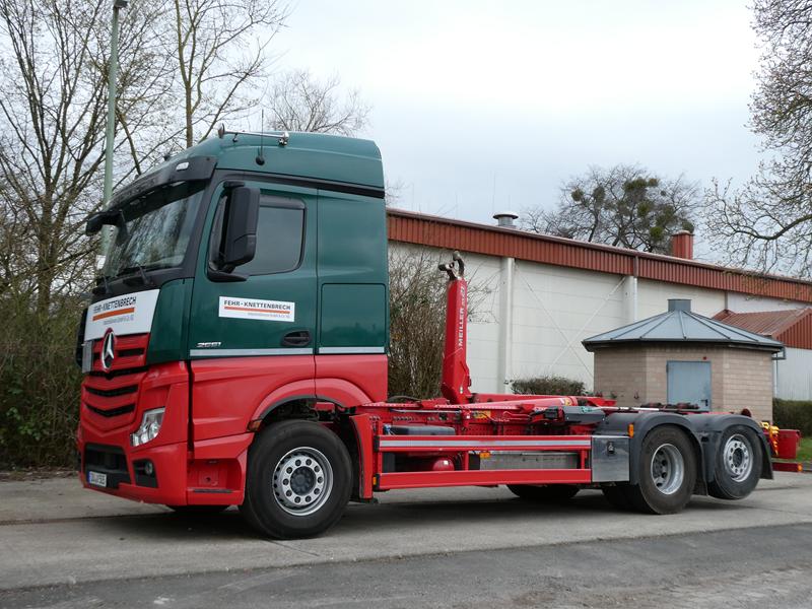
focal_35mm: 37
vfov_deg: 38.7
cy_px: 304
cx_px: 406
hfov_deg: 50.1
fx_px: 868
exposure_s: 1/250
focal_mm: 6.7
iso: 80
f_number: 3.7
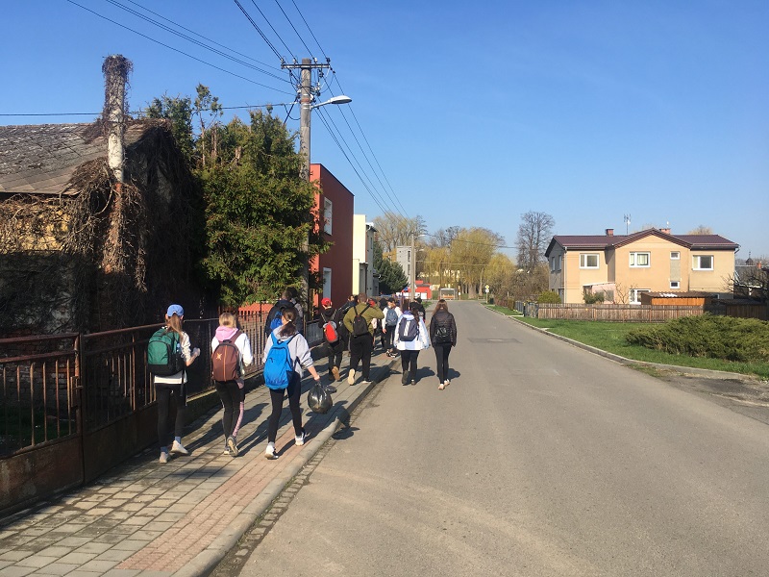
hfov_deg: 61.7
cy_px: 288
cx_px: 384
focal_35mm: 29
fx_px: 644
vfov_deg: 48.2
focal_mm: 4.15
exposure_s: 1/1221
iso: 25
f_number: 2.2
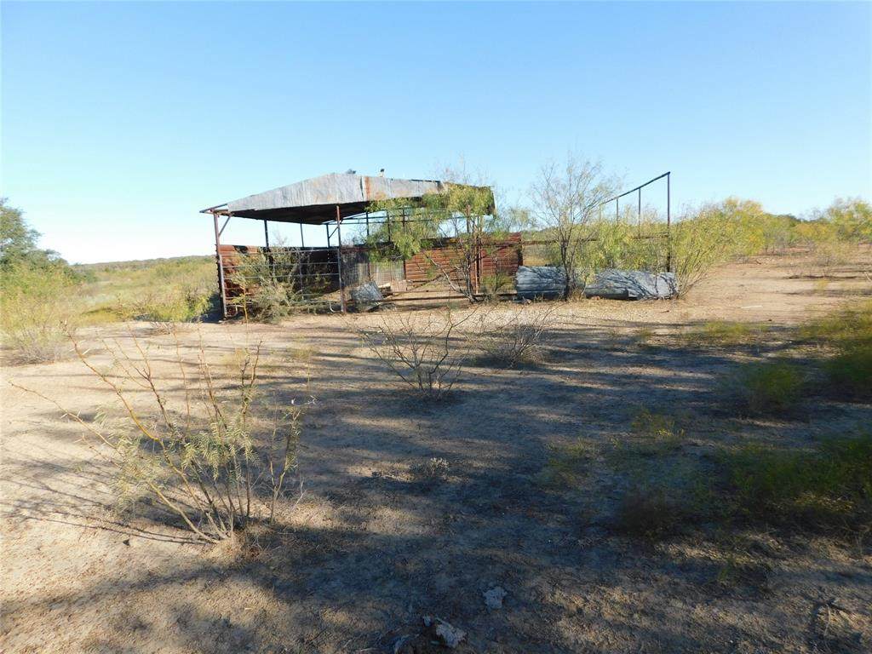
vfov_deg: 58.9
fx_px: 579
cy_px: 327
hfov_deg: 73.9
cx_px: 436
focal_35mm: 23
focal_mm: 4
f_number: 3
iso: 125
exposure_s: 1/1000
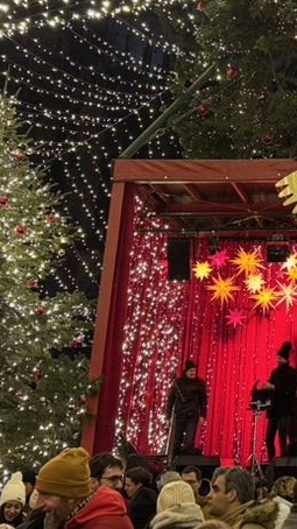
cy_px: 128
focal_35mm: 59
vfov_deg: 34.7
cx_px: 341
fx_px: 827
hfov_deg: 19.4
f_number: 1.78
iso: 400
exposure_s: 1/50
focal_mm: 6.76
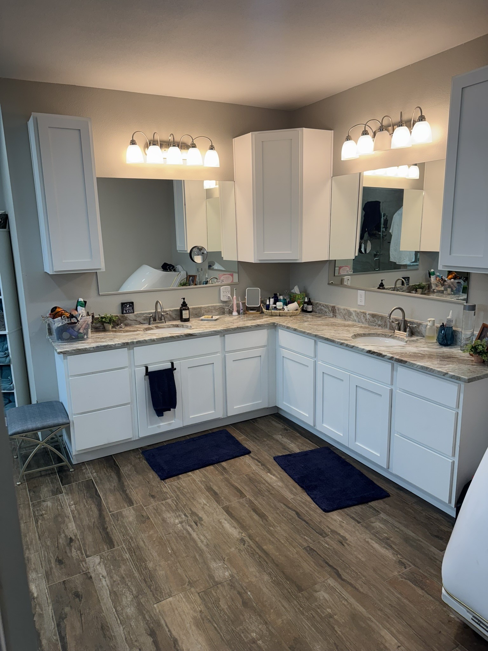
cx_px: 244
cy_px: 326
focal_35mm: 24
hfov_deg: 56.8
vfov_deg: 71.6
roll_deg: +2.3
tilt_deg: -12.6
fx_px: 451
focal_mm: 6.76
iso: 64
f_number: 1.78
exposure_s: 1/120
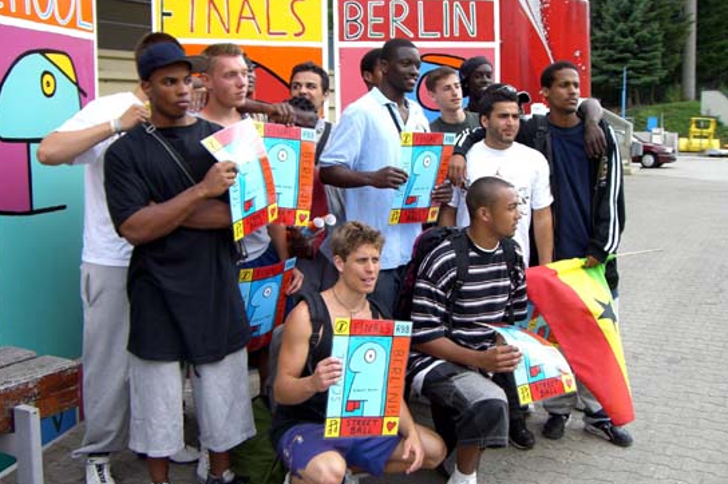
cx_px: 361
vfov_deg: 33.4
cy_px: 245
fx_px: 808
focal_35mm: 40
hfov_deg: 48.5
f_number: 2.7
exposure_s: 1/320
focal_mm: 6.2
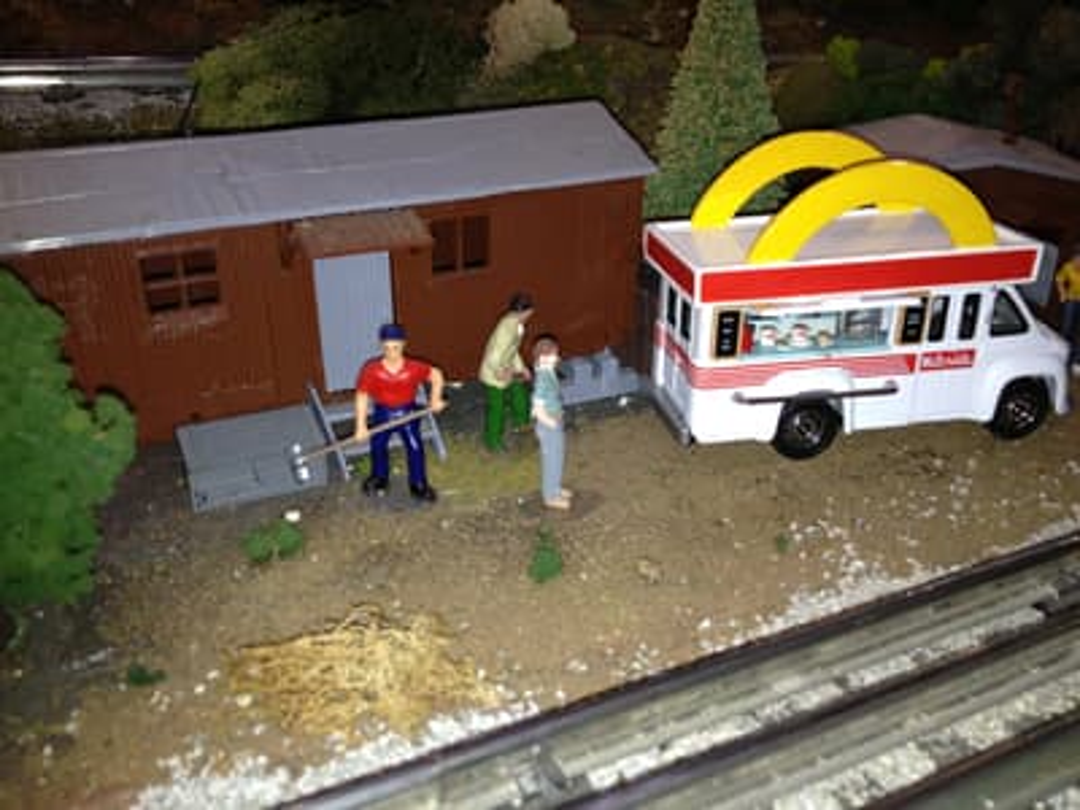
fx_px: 1092
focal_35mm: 35
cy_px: 405
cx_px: 540
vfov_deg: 40.7
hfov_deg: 52.6
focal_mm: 4.28
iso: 50
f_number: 2.4
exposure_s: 1/38
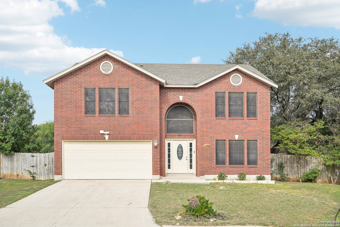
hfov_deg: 57.2
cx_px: 170
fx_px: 312
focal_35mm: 33
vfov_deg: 40.0
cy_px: 114
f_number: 8
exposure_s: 1/250
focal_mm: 33
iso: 100
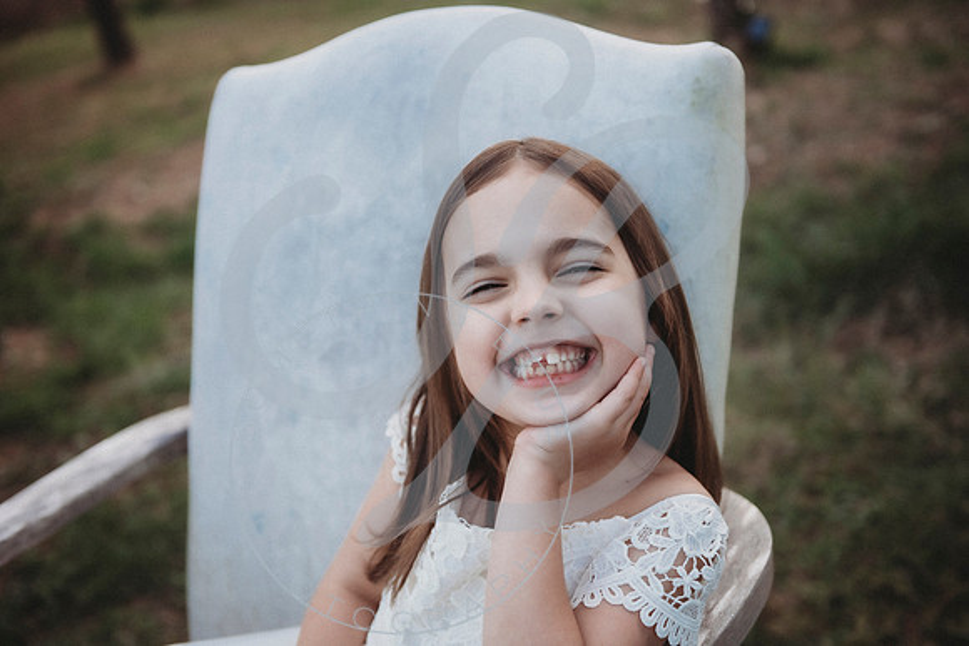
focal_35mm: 44
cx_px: 484
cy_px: 323
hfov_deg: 44.5
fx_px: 1185
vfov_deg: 30.5
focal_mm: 44
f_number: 2.8
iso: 100
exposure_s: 1/200
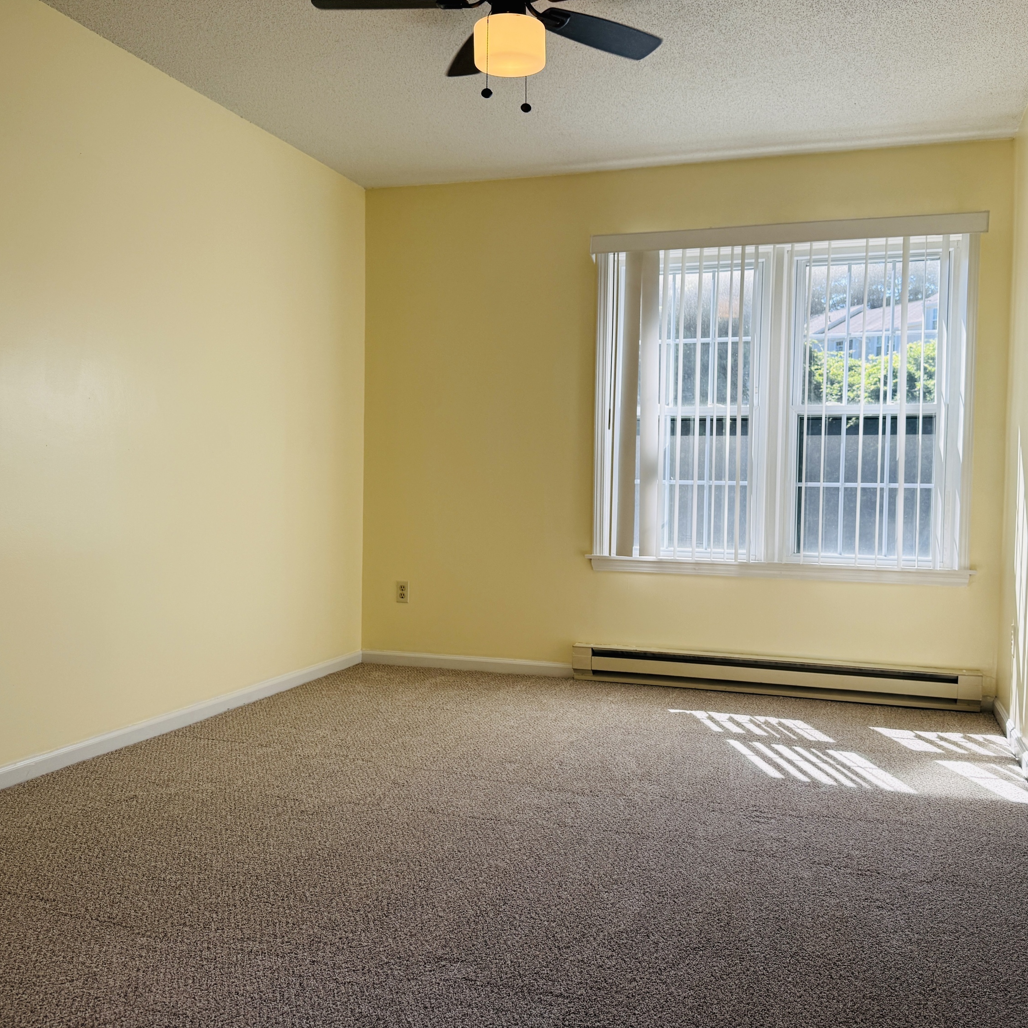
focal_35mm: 29
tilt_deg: -2.3
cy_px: 522
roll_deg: -0.3
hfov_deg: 55.5
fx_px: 974
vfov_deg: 55.6
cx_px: 570
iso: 80
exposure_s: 1/575
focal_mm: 6.76
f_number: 1.78
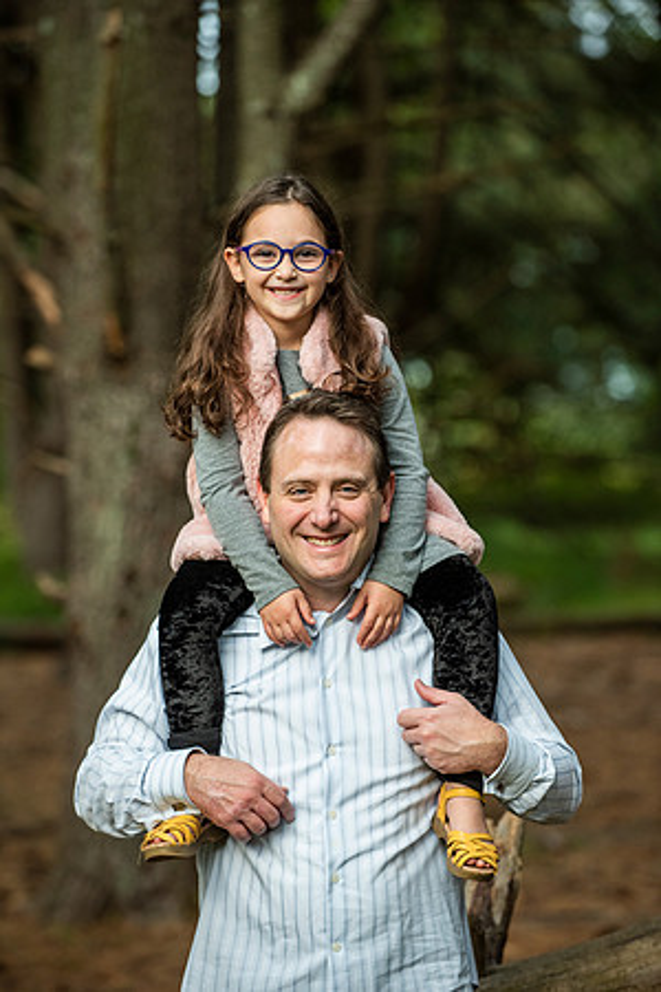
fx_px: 4406
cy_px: 496
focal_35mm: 160
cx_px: 330
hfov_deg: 8.6
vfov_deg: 12.8
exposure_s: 1/200
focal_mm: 160
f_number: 4
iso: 1250
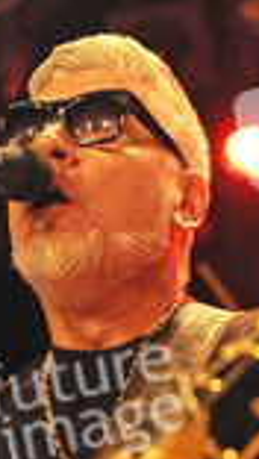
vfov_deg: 15.4
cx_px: 119
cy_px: 562
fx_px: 1632
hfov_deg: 9.1
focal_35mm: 134
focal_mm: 50
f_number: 2.5
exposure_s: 1/160
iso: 3200
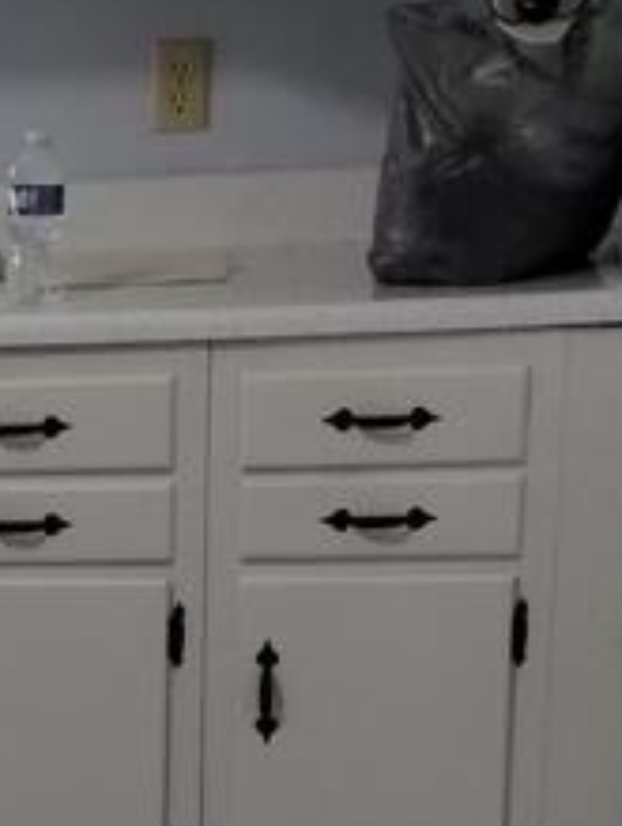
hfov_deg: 9.7
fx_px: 3297
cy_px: 1045
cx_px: -775
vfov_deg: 13.8
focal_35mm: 138
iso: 691
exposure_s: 1/30
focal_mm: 4.27
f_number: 1.8
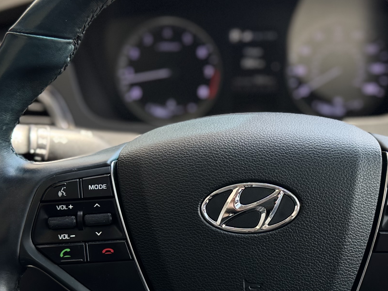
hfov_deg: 32.0
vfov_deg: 24.3
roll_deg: +2.8
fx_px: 673
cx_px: 248
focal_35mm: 60
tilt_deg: -22.6
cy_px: 183
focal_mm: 6.76
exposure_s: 1/172
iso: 100
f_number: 1.78
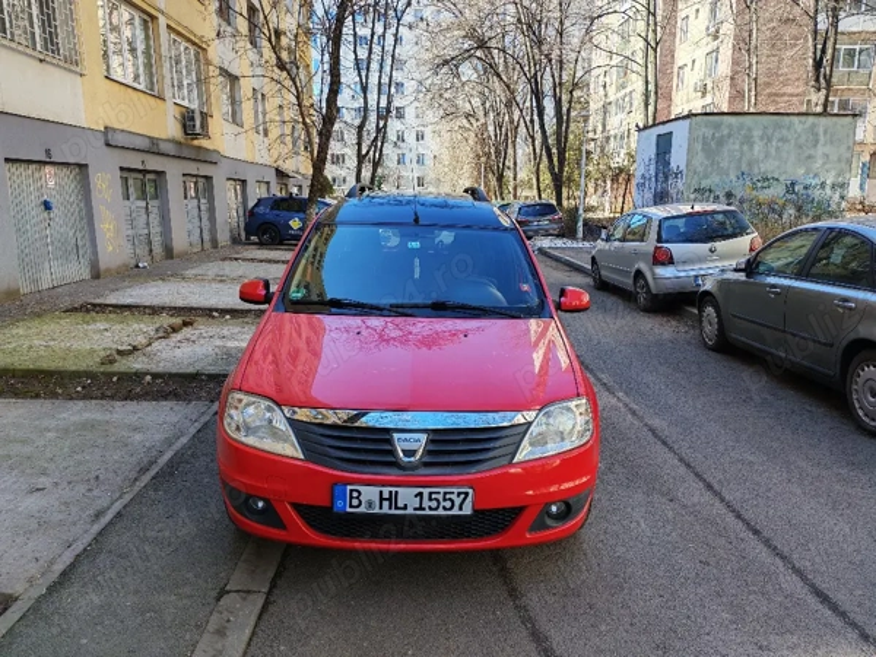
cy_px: 328
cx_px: 438
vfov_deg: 51.4
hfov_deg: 65.3
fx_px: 683
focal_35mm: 27
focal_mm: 6.12
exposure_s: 1/263
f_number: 1.9
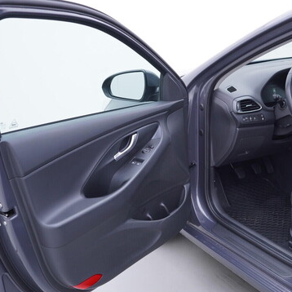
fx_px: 449
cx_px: 179
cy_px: 146
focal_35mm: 47
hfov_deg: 35.9
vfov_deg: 36.1
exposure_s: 1/40
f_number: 3.2
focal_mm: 24
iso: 125
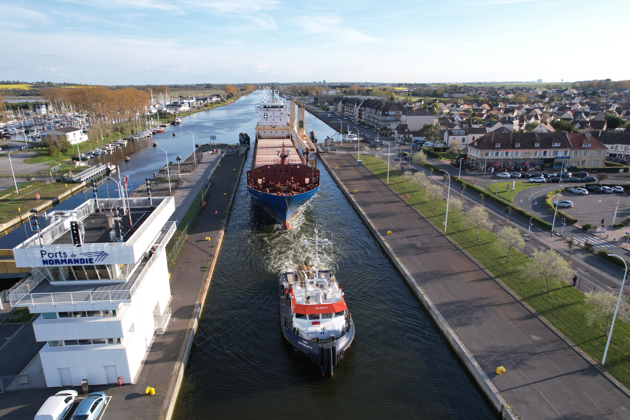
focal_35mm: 23
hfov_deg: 76.1
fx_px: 402
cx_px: 304
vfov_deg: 55.1
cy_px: 215
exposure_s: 1/1000
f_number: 2.8
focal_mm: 8.38
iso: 100
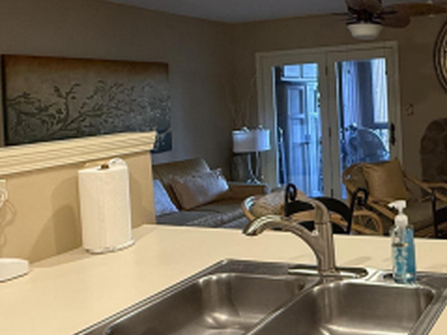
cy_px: 109
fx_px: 503
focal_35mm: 39
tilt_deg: -1.6
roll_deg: +2.2
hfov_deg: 41.7
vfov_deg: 36.4
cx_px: 444
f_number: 2.2
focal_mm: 2.22
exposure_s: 1/60
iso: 400
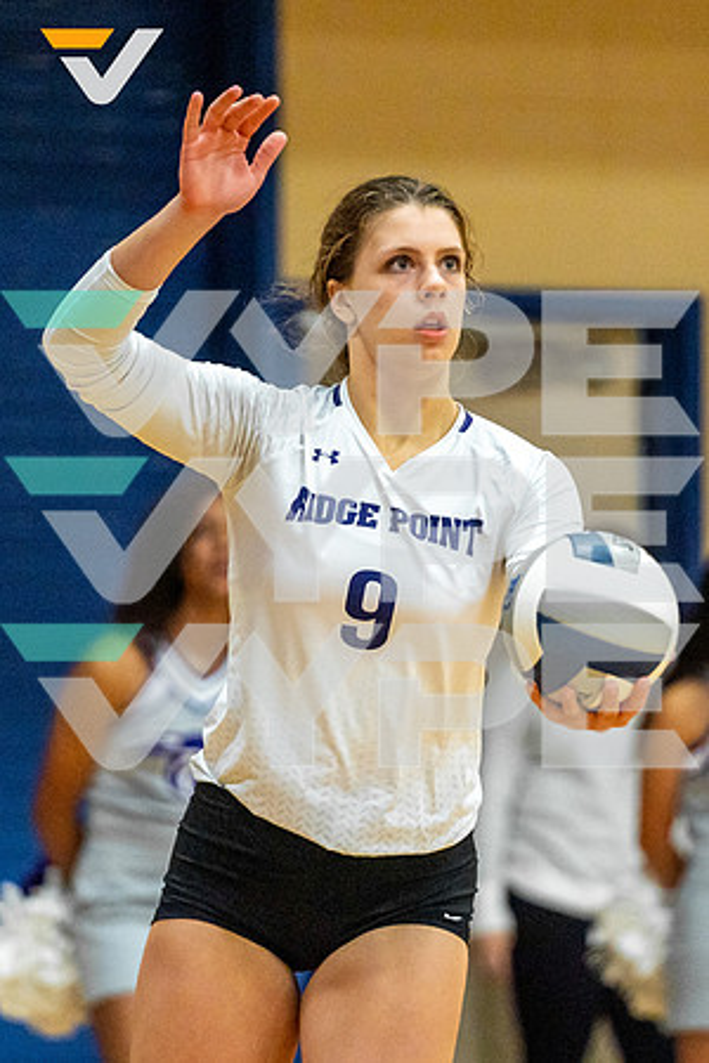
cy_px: 562
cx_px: 392
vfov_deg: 5.5
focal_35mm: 377
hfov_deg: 3.6
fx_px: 11150
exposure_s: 1/1250
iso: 2000
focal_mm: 197
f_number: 2.8
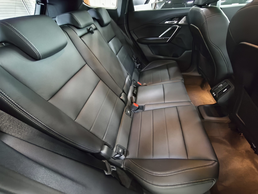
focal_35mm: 15
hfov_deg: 98.2
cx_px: 129
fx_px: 112
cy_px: 97
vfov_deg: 81.7
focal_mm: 1.91
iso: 4000
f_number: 2.2
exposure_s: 1/7.14
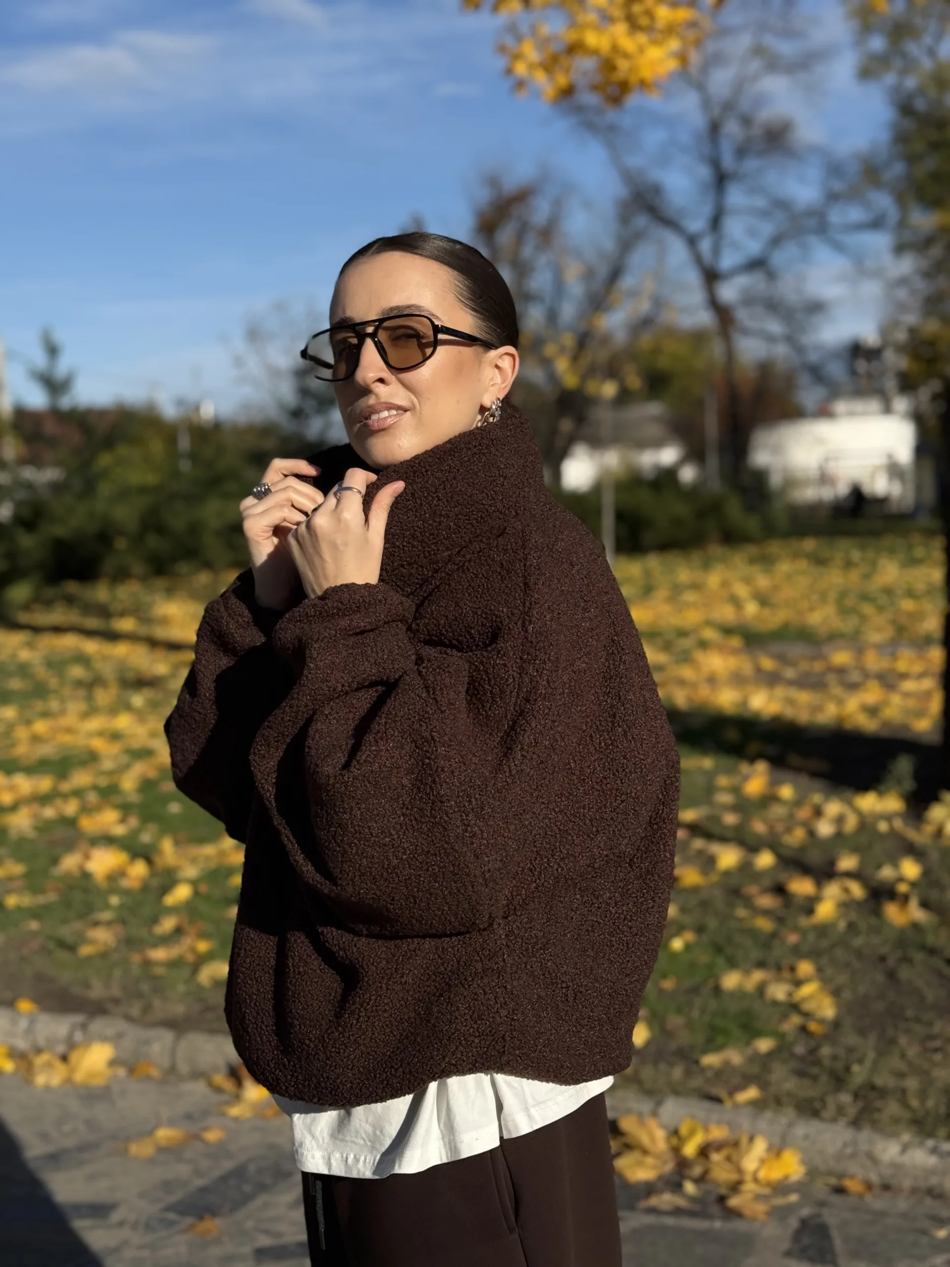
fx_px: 1756
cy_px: 634
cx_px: 475
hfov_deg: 30.3
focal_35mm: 48
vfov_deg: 39.7
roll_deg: +2.5
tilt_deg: -4.3
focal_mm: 6.76
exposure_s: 1/7874
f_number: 1.78
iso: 100
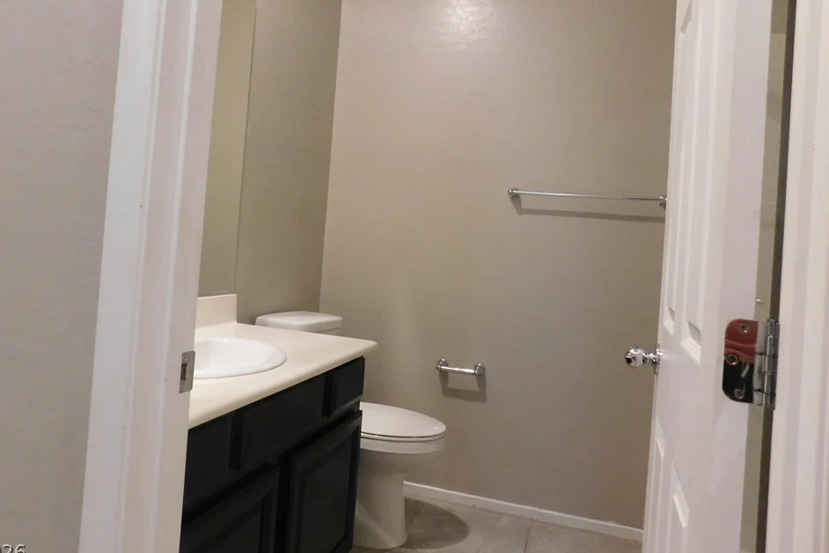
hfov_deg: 69.3
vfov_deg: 49.3
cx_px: 380
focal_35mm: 26
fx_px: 599
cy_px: 228
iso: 400
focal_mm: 4
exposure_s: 1/25
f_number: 3
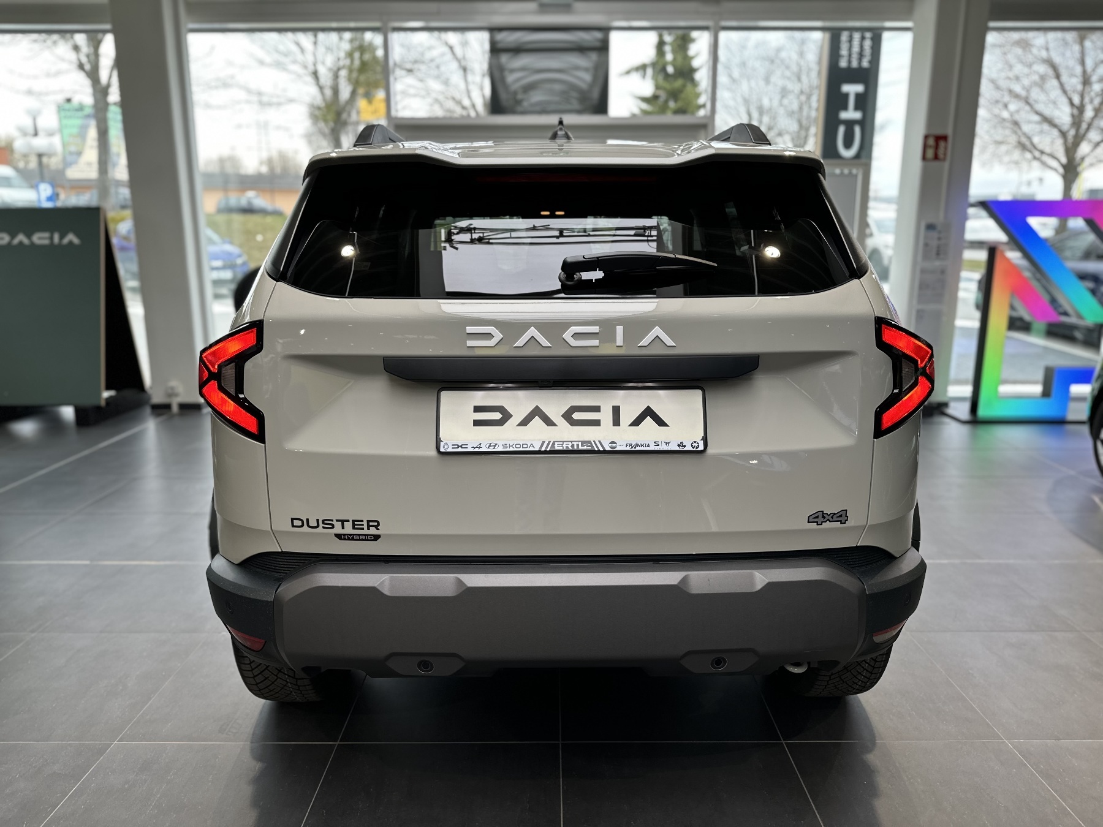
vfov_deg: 56.8
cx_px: 552
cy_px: 414
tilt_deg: -10.7
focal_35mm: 24
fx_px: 765
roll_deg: -0.3
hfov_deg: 71.6
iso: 50
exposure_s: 1/121
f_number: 1.78
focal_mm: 6.86
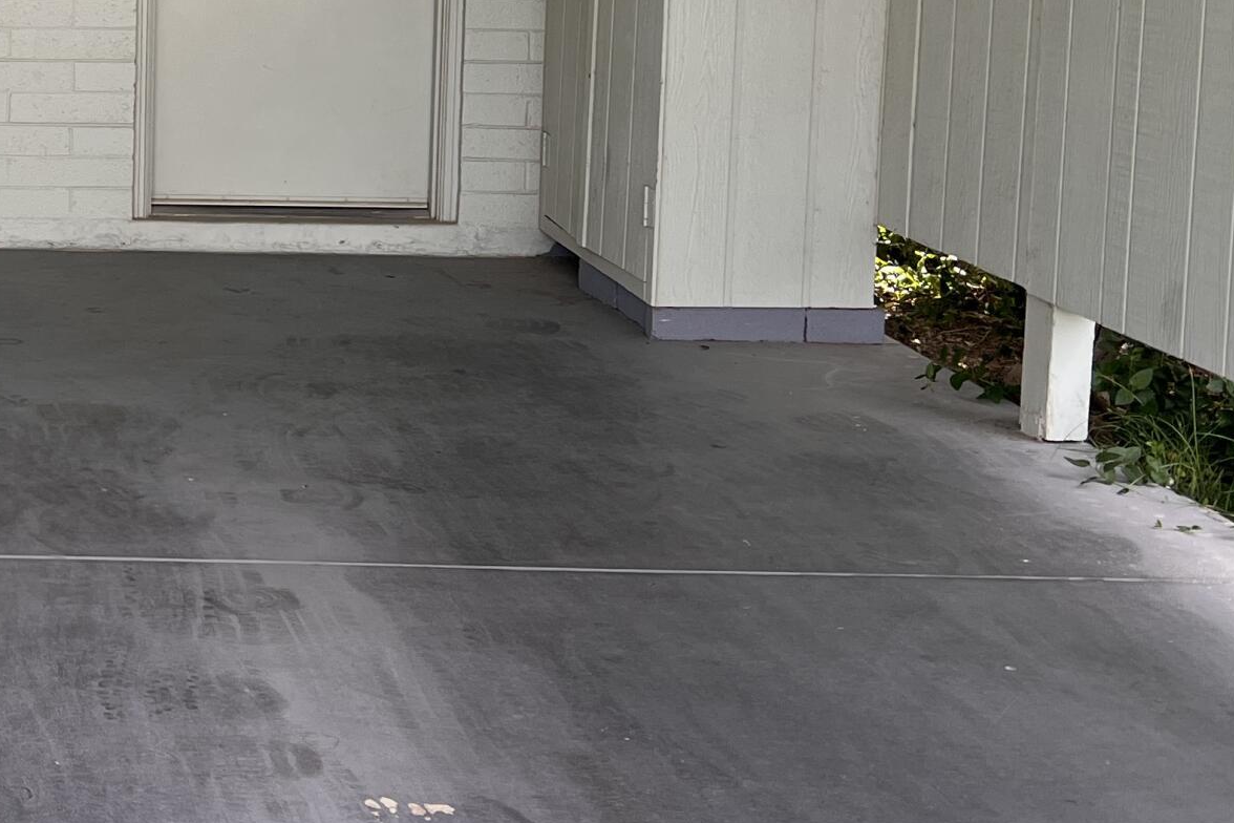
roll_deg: -0.3
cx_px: -101
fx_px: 2365
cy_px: 102
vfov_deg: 19.4
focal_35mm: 69
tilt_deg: -6.1
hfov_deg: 27.0
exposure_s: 1/666
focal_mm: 5.7
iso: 50
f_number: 1.5
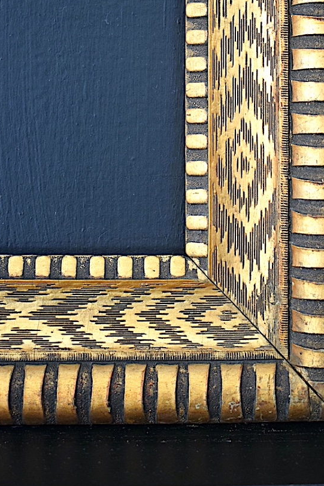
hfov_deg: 19.7
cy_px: 142
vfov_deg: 29.0
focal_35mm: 69
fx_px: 928
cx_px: 214
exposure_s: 1/60
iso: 1250
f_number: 4.2
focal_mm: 31
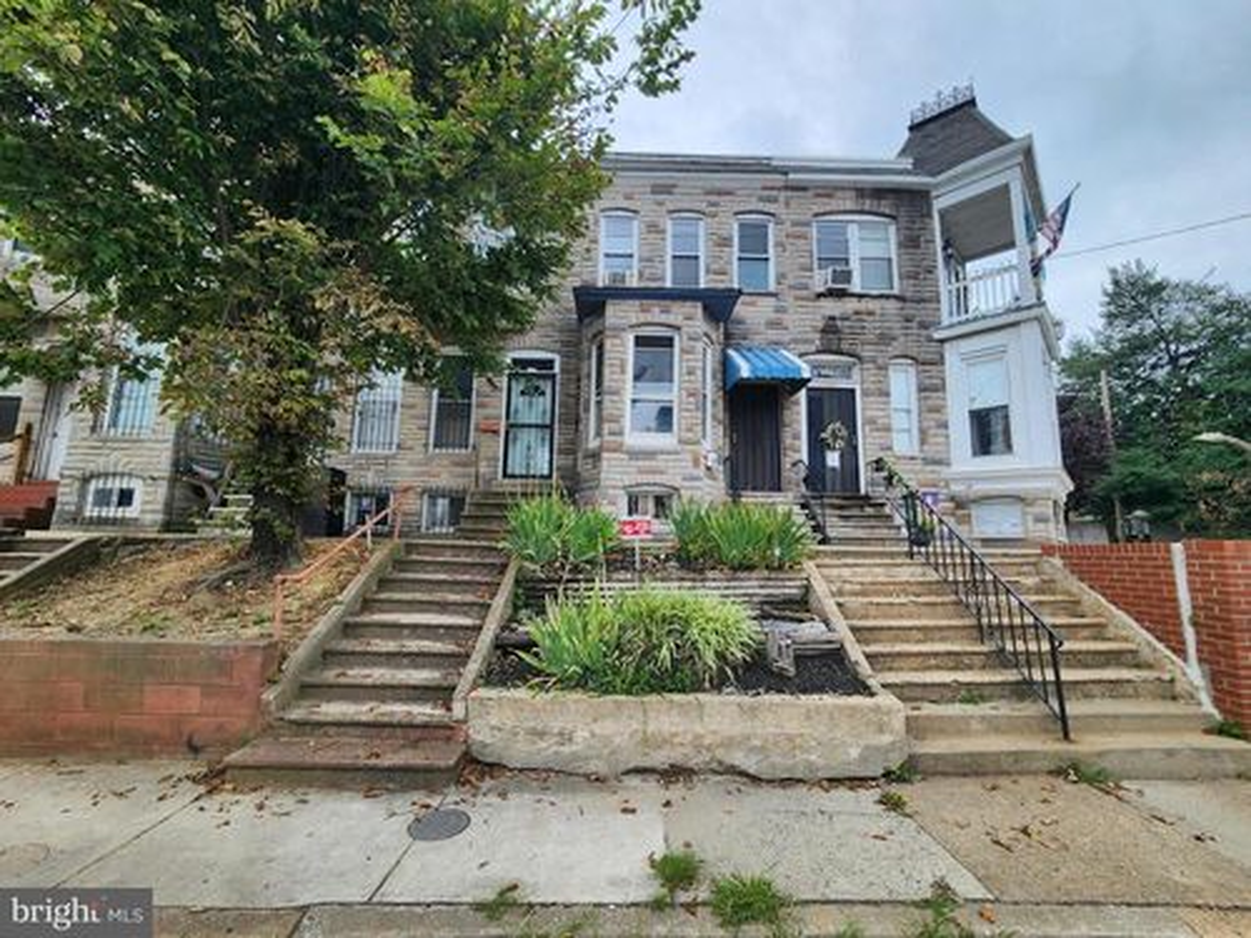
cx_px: 626
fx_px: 470
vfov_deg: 89.9
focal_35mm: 13
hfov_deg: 106.2
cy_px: 469
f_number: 2.2
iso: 50
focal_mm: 2.2
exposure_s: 1/276
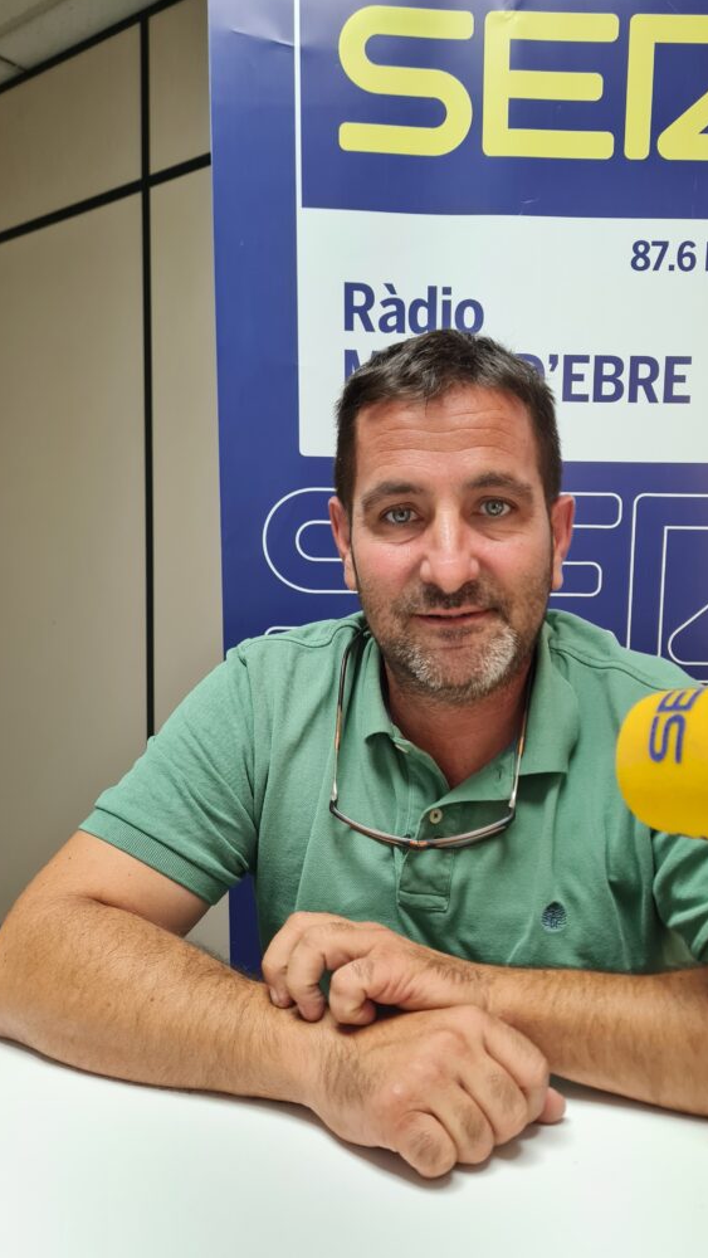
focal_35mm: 29
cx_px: 430
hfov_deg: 40.0
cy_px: 638
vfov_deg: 66.1
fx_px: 967
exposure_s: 1/100
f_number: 1.8
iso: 250
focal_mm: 5.4
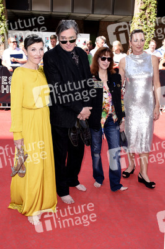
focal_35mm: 36
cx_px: 82
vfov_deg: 53.2
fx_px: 248
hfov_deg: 36.8
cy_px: 124
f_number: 6.3
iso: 160
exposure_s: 1/160
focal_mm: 24
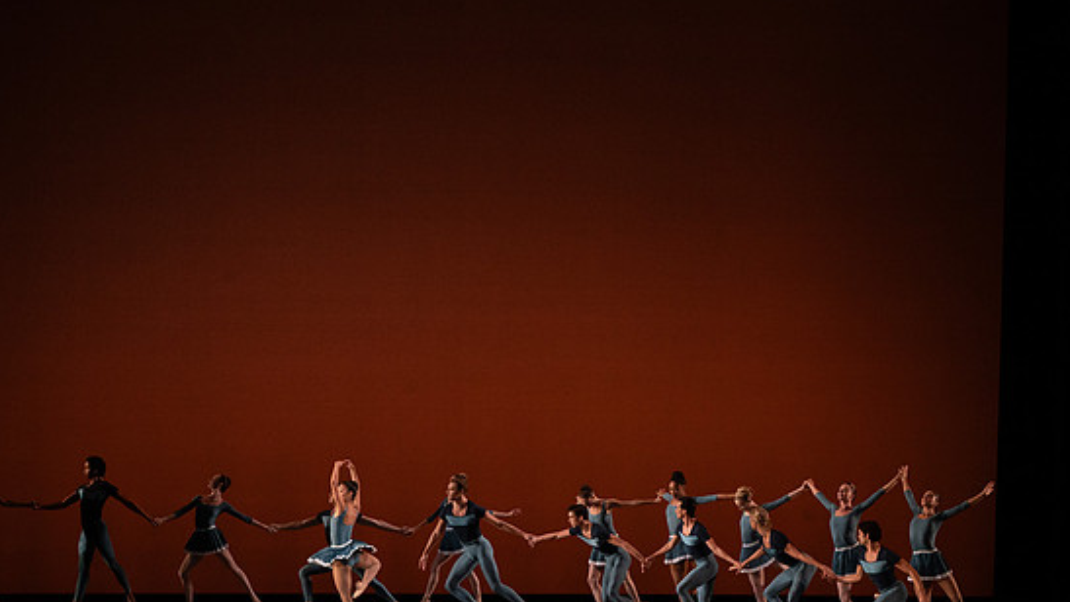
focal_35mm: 131
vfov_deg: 9.3
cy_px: 372
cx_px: 532
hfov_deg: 16.4
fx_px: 3718
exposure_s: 1/400
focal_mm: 118
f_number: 9
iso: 5000
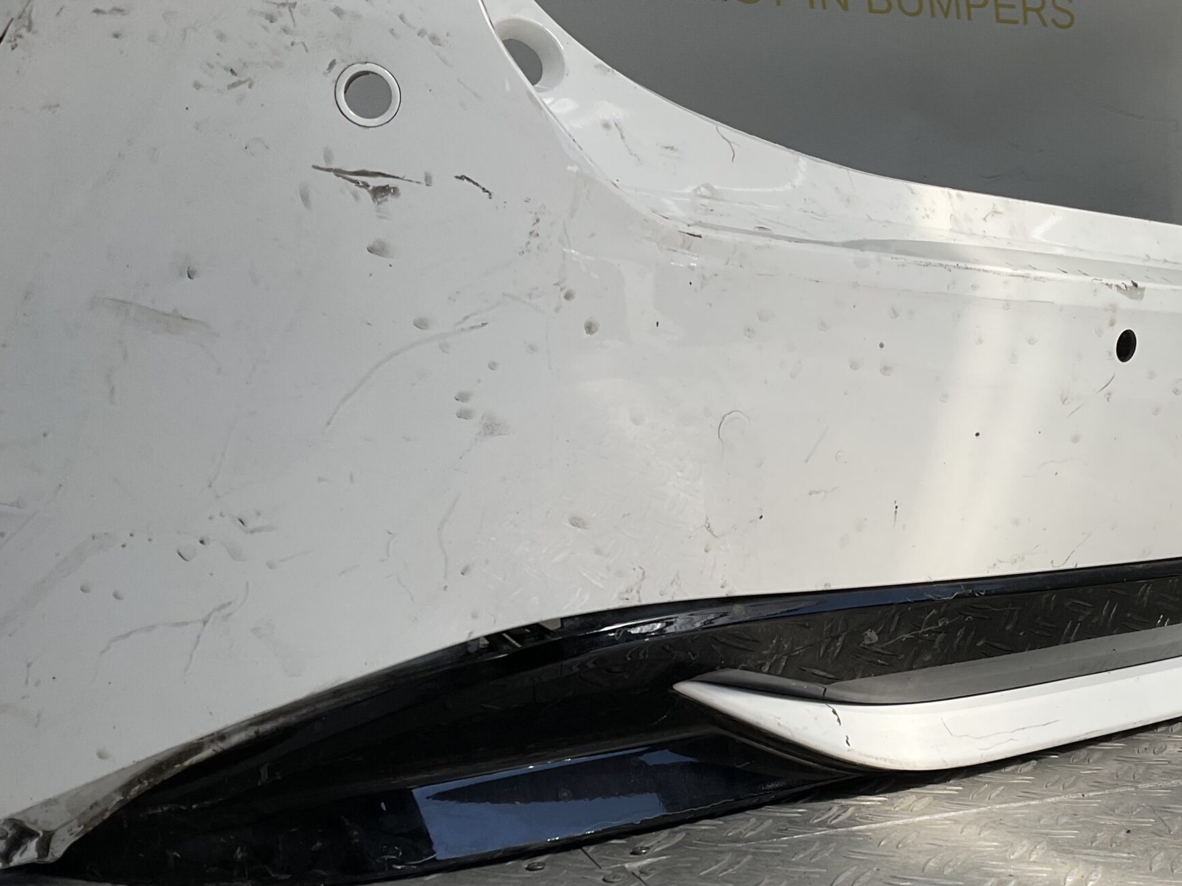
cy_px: 629
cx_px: 847
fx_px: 1468
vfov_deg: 33.1
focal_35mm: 43
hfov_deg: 42.8
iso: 16
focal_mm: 3
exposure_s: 1/1015
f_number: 1.8
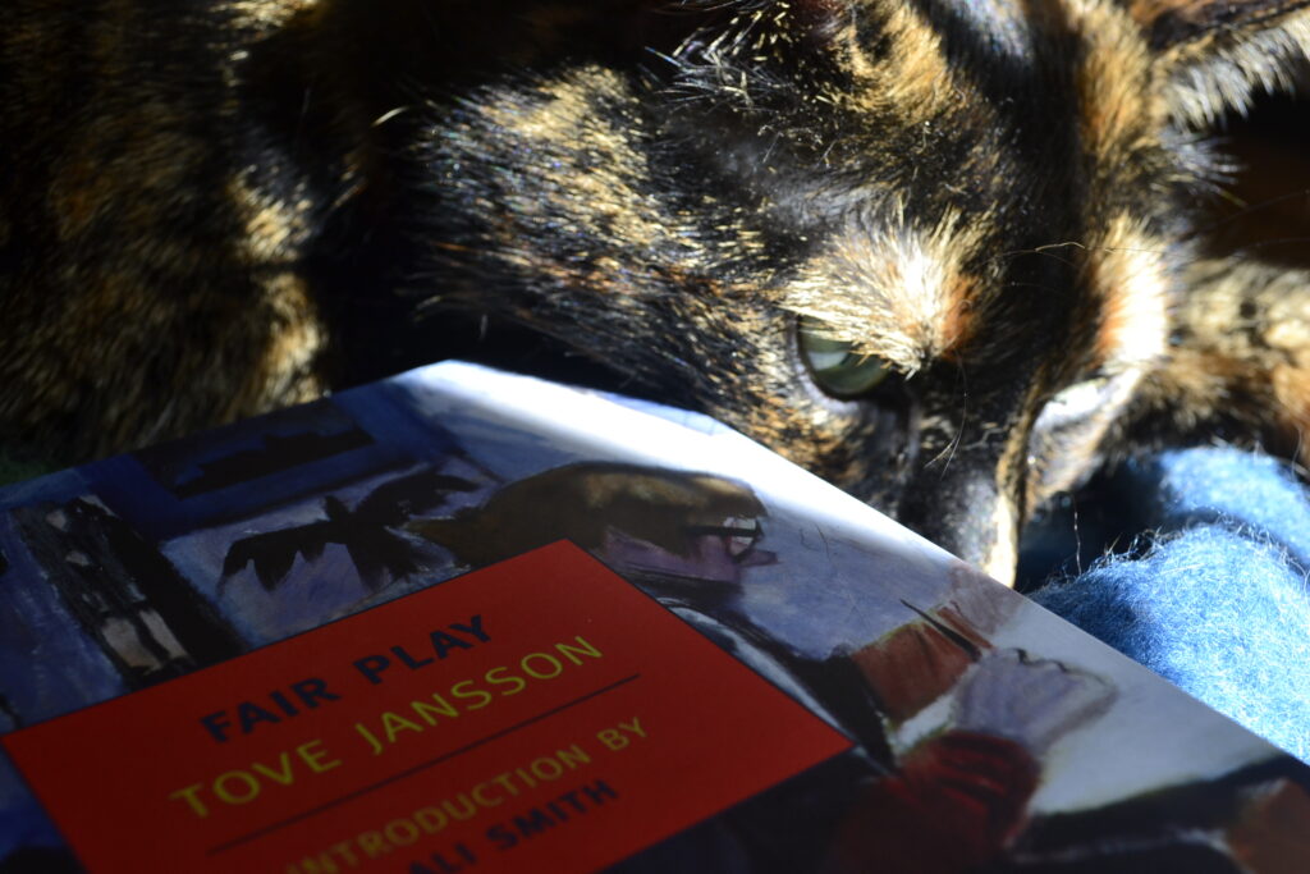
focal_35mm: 48
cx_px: 655
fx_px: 1747
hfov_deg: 41.1
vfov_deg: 28.1
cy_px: 437
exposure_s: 1/60
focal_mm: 32
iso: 400
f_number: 8
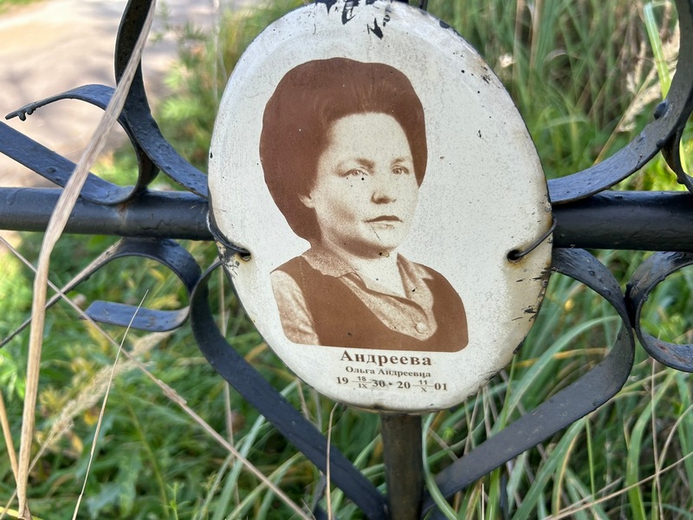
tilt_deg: -33.9
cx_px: 346
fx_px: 521
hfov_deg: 67.3
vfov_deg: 53.1
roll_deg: +6.8
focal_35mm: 26
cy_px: 260
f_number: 1.5
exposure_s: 1/909
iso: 50
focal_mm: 5.7
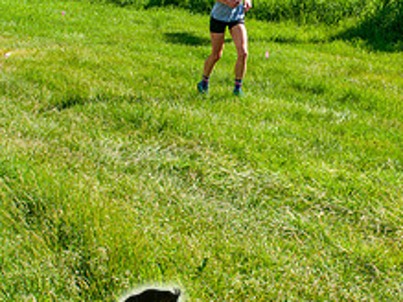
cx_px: 262
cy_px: 79
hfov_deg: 27.3
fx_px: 826
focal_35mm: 71
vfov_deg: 20.6
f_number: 8
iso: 200
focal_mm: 24
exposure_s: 1/400
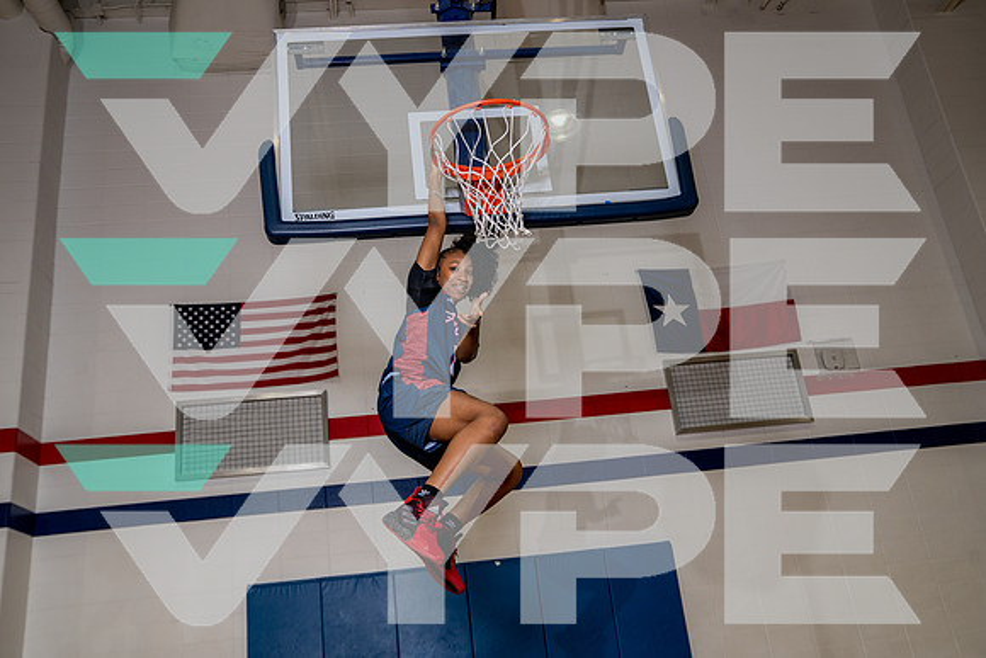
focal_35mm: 32
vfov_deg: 41.1
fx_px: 877
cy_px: 329
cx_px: 493
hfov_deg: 58.7
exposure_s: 1/250
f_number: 5.6
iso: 500
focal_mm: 32
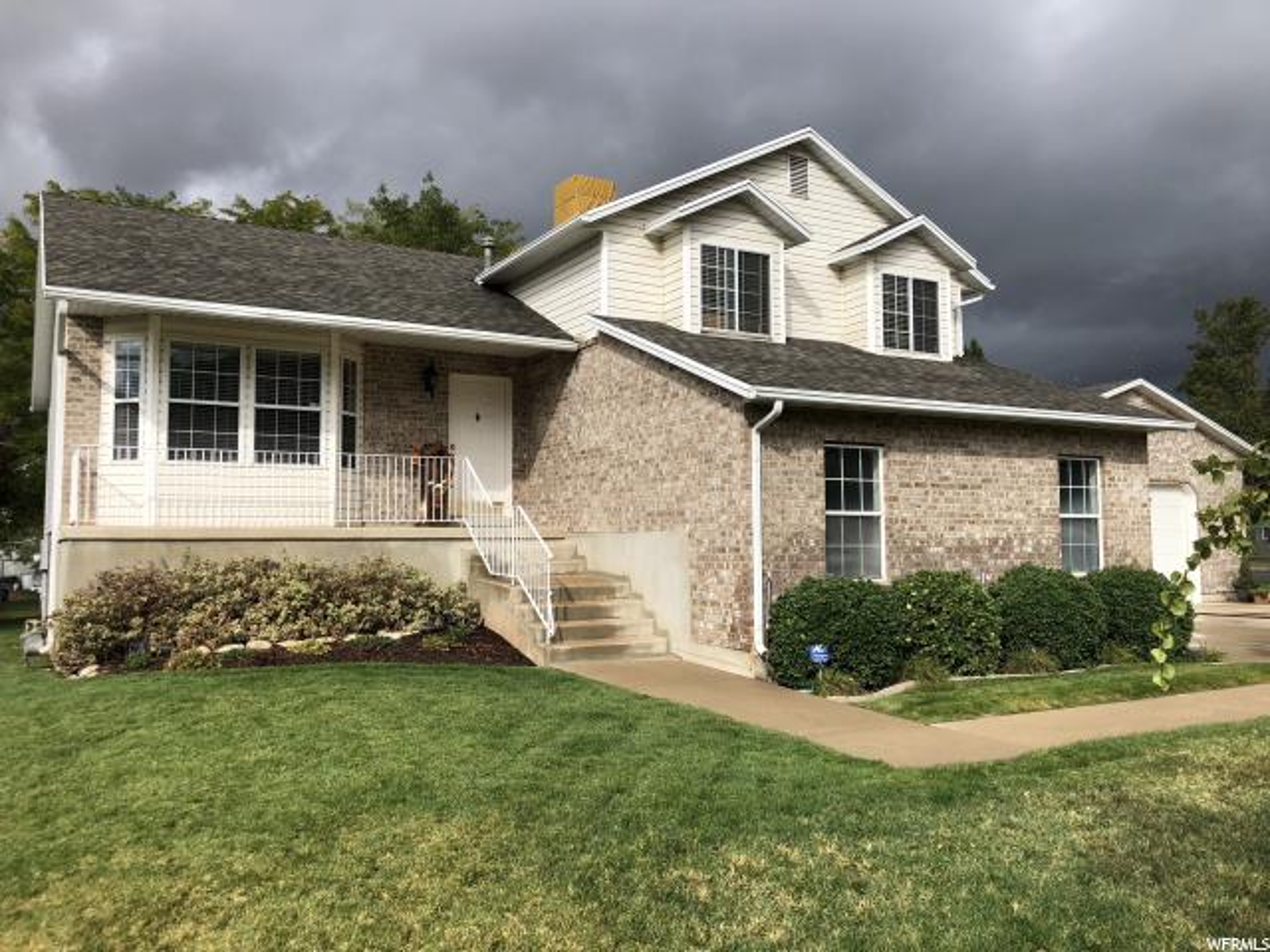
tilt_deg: +2.3
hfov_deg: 63.4
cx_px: 635
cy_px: 476
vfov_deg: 49.7
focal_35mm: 28
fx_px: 1027
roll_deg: -0.5
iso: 20
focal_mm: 3.99
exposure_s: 1/1517
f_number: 1.8
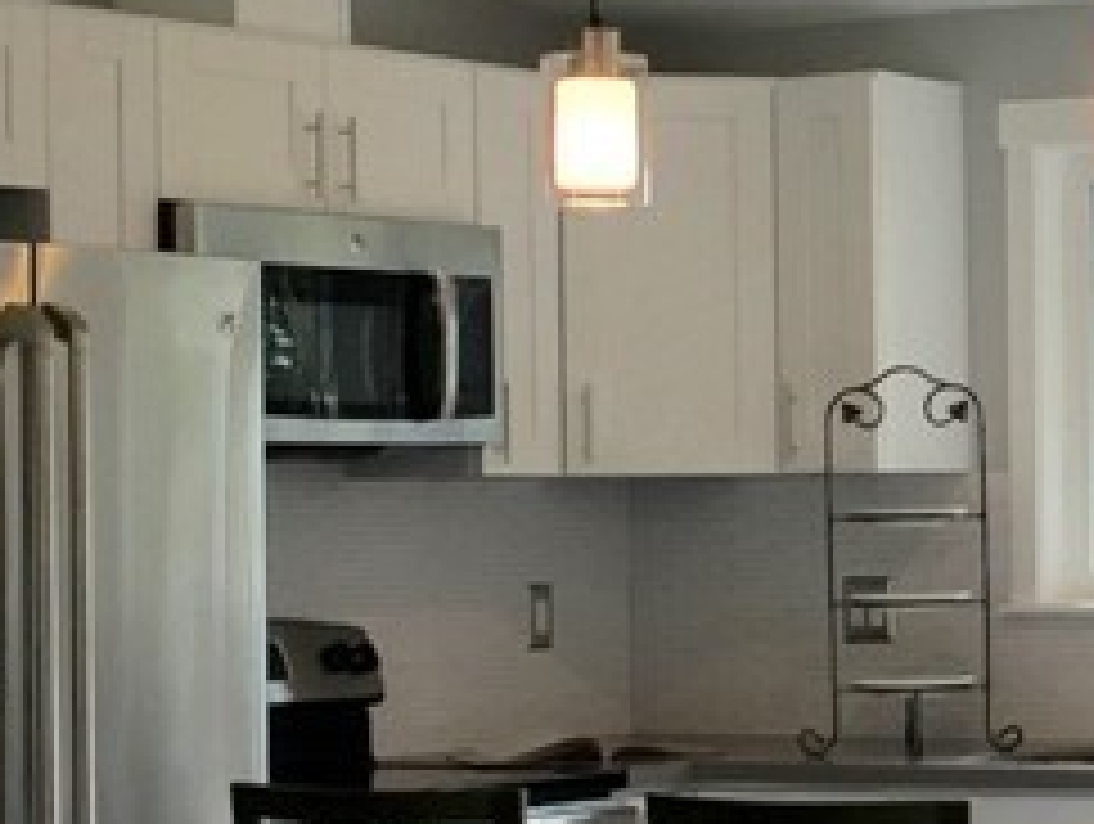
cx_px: 1490
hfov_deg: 15.2
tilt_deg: -0.4
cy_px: 513
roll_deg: +0.4
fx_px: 3861
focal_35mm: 122
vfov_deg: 12.2
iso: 40
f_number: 2.2
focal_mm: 4.15
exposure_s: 1/120
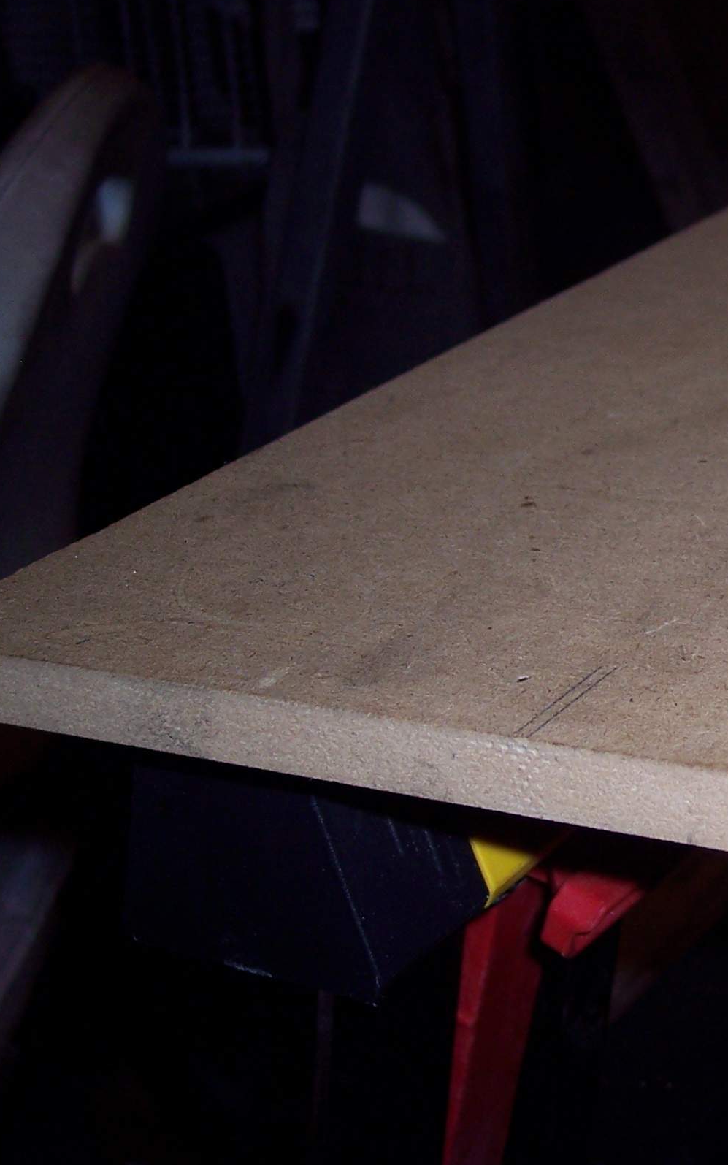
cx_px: 998
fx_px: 2349
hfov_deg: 16.5
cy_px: 491
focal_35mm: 74
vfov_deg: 27.8
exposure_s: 1/60
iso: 100
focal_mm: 8
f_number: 2.8
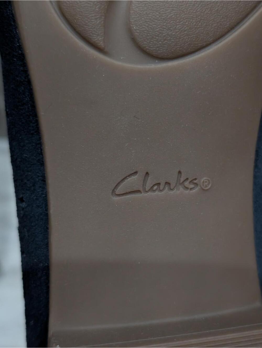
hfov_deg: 29.7
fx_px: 493
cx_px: 131
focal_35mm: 49
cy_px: 174
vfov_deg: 38.9
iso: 2247
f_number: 1.68
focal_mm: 6.9
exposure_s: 1/120
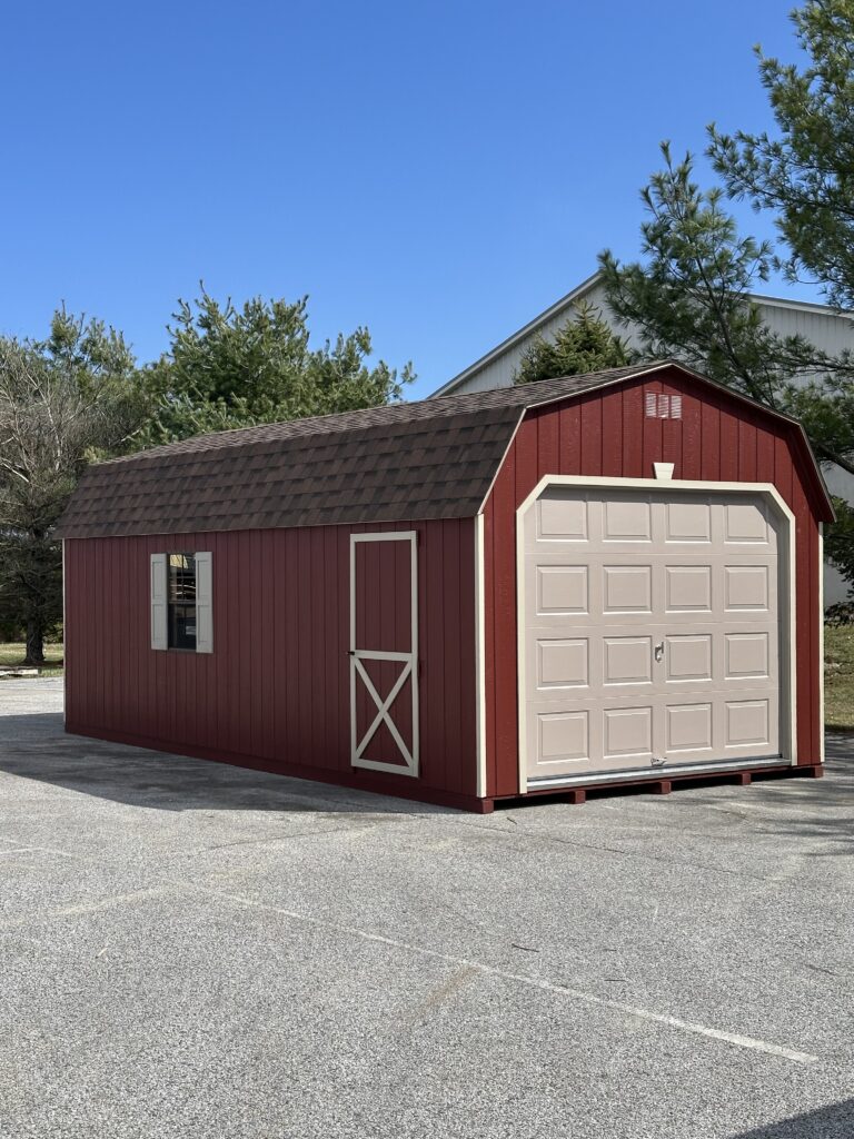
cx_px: 427
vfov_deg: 39.7
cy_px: 570
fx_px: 1579
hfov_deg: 30.3
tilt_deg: +3.0
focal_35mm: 48
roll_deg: +0.9
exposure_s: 1/4785
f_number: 1.78
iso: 64
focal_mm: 6.86
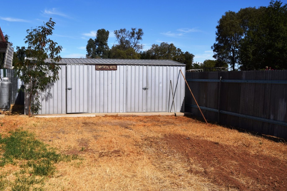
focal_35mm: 42
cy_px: 99
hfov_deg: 45.8
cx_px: 100
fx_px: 335
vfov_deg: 31.9
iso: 100
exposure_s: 1/200
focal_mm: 20
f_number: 13
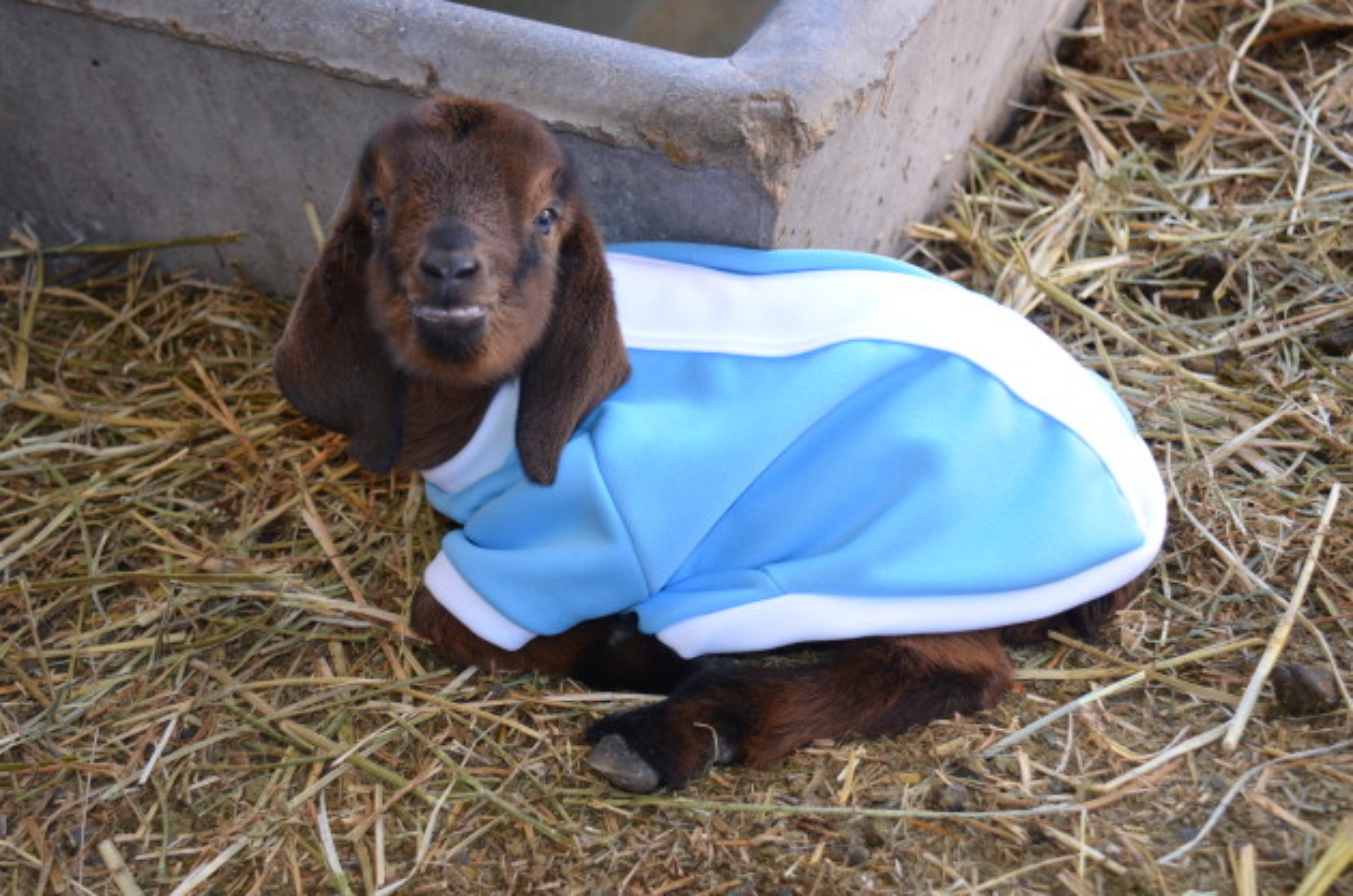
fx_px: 1969
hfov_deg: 37.9
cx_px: 676
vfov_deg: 25.6
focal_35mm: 52
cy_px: 448
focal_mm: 35
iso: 400
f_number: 4.5
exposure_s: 1/100
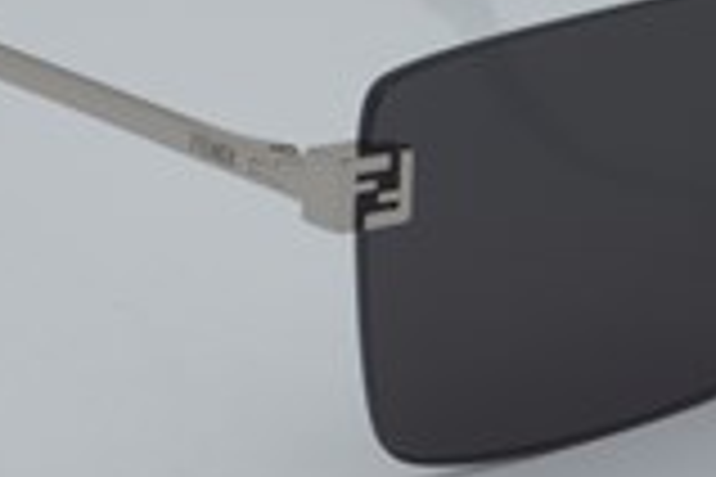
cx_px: 509
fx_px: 3759
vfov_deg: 7.3
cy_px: 94
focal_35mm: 189
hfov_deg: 10.9
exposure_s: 1/4
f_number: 32
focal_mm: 50
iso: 100
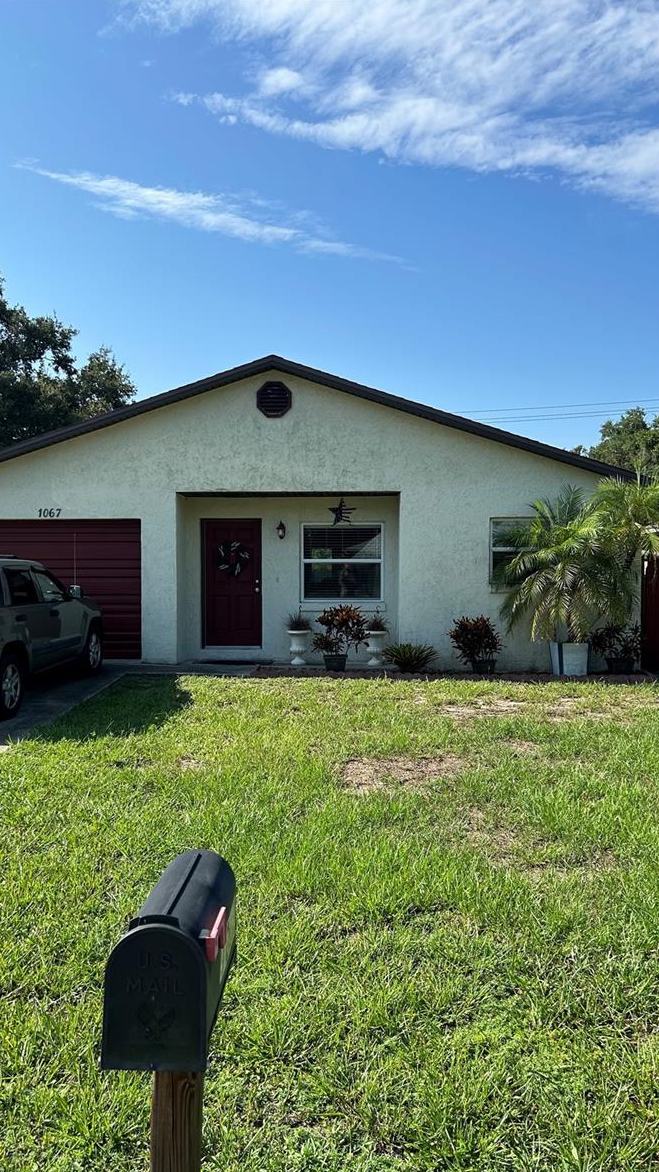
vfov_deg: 66.1
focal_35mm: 29
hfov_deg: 40.2
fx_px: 901
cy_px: 596
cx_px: 324
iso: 50
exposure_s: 1/3257
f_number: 1.5
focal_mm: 5.7
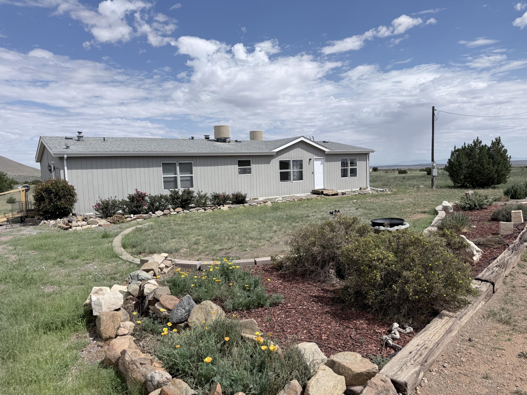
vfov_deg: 56.8
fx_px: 365
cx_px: 264
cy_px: 198
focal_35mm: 24
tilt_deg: -5.1
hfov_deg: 71.6
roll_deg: +2.0
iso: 80
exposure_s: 1/9091
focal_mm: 6.76
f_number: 1.78
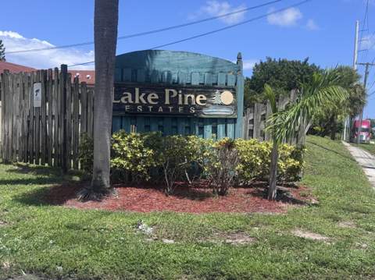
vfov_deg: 30.2
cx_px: 188
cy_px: 140
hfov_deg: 39.7
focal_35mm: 48
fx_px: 519
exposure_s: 1/4049
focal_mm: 6.76
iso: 64
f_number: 1.78
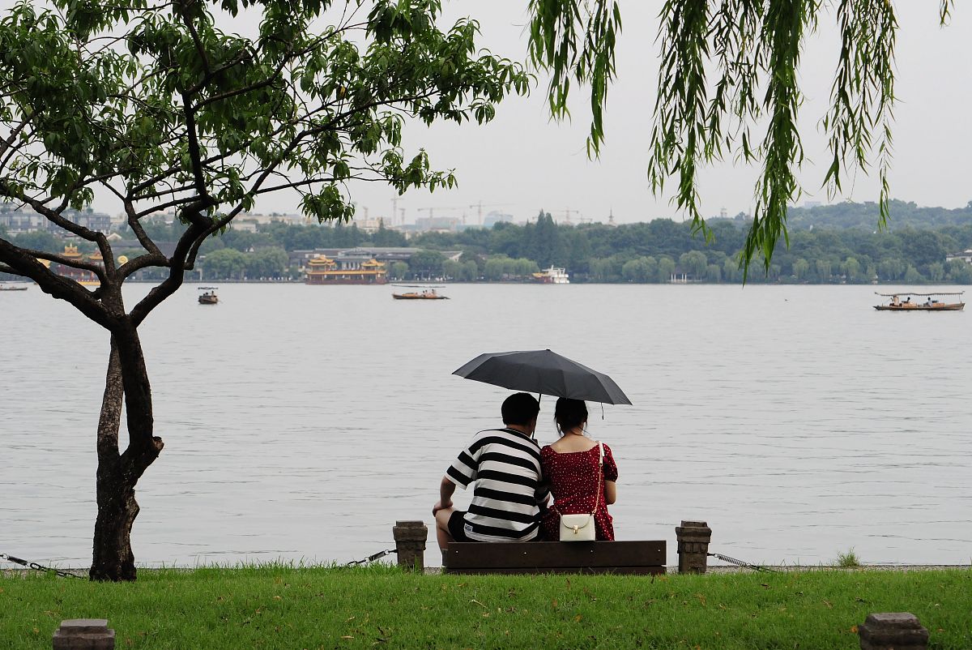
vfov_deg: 12.2
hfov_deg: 18.2
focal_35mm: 112
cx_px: 486
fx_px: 3040
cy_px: 325
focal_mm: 75
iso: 800
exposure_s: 1/640
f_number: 10
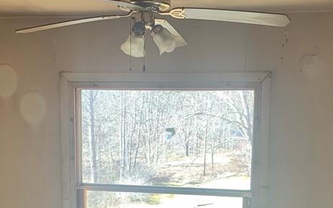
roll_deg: -1.1
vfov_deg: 20.7
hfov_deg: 33.4
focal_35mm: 61
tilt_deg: -8.1
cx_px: 139
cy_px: 202
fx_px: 553
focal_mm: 4.25
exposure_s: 1/120
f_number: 1.8
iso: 64
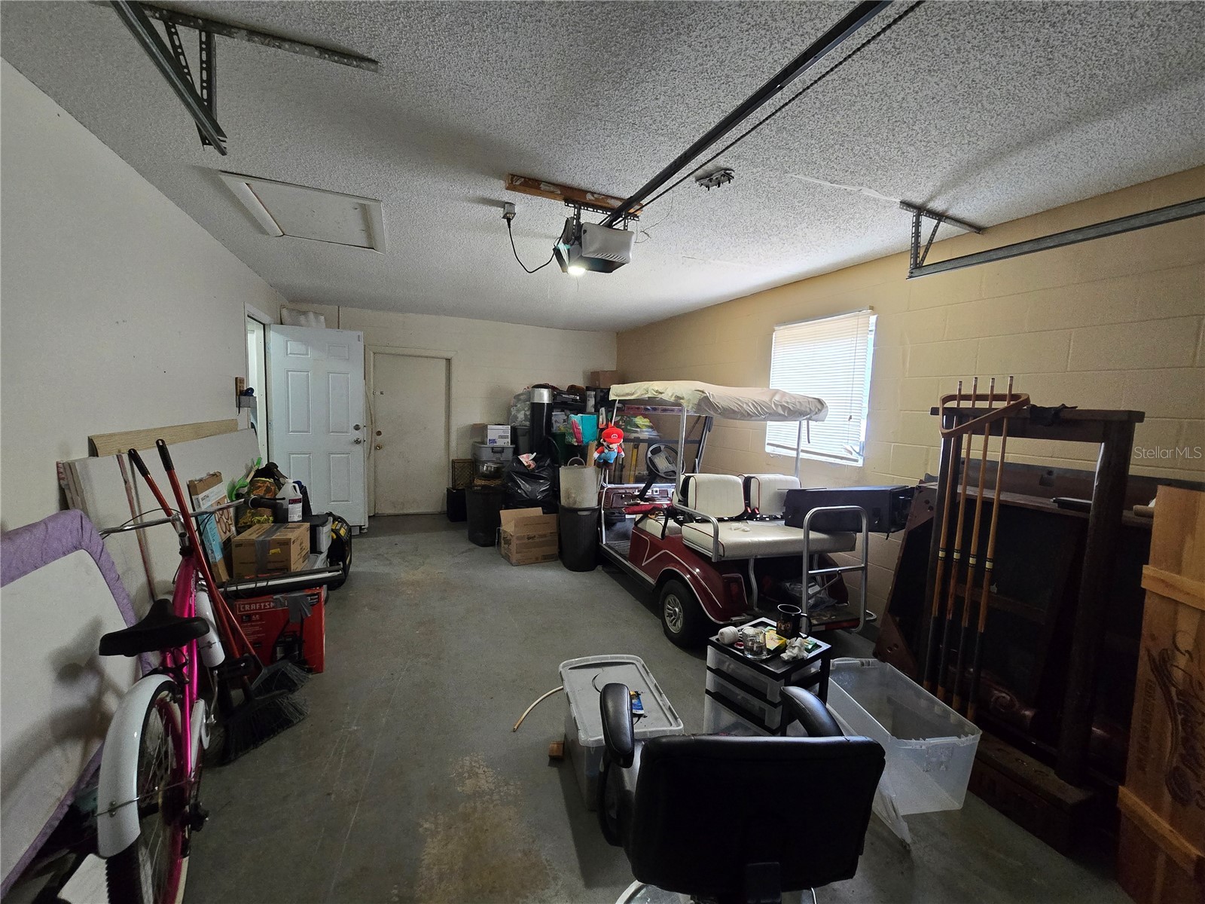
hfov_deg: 106.2
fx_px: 453
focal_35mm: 13
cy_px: 452
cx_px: 602
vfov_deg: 89.9
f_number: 2.2
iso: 500
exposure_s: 1/60
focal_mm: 2.2
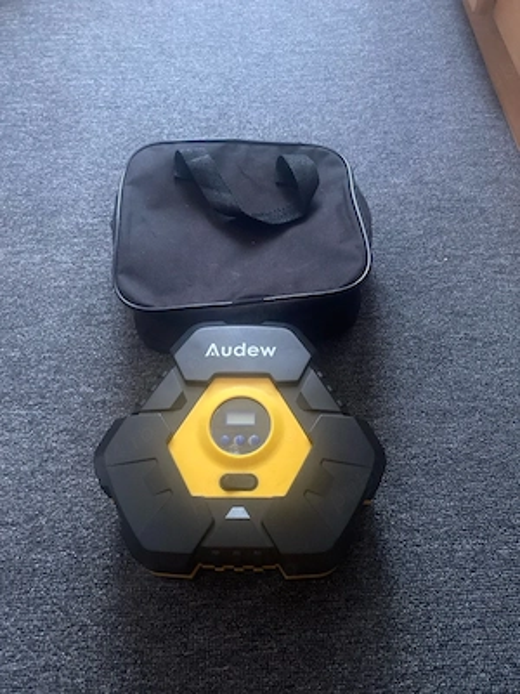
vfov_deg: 67.3
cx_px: 260
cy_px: 347
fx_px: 521
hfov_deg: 53.1
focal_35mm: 26
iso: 800
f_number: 1.8
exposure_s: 1/30
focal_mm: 4.25
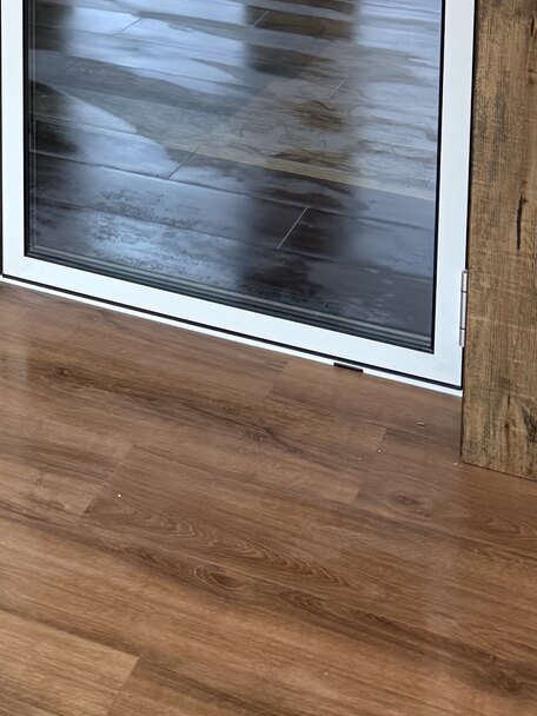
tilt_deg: -6.8
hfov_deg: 17.6
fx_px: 1634
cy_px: -263
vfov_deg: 21.8
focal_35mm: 79
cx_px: -134
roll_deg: +0.4
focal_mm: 6.76
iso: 200
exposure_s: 1/120
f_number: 1.78
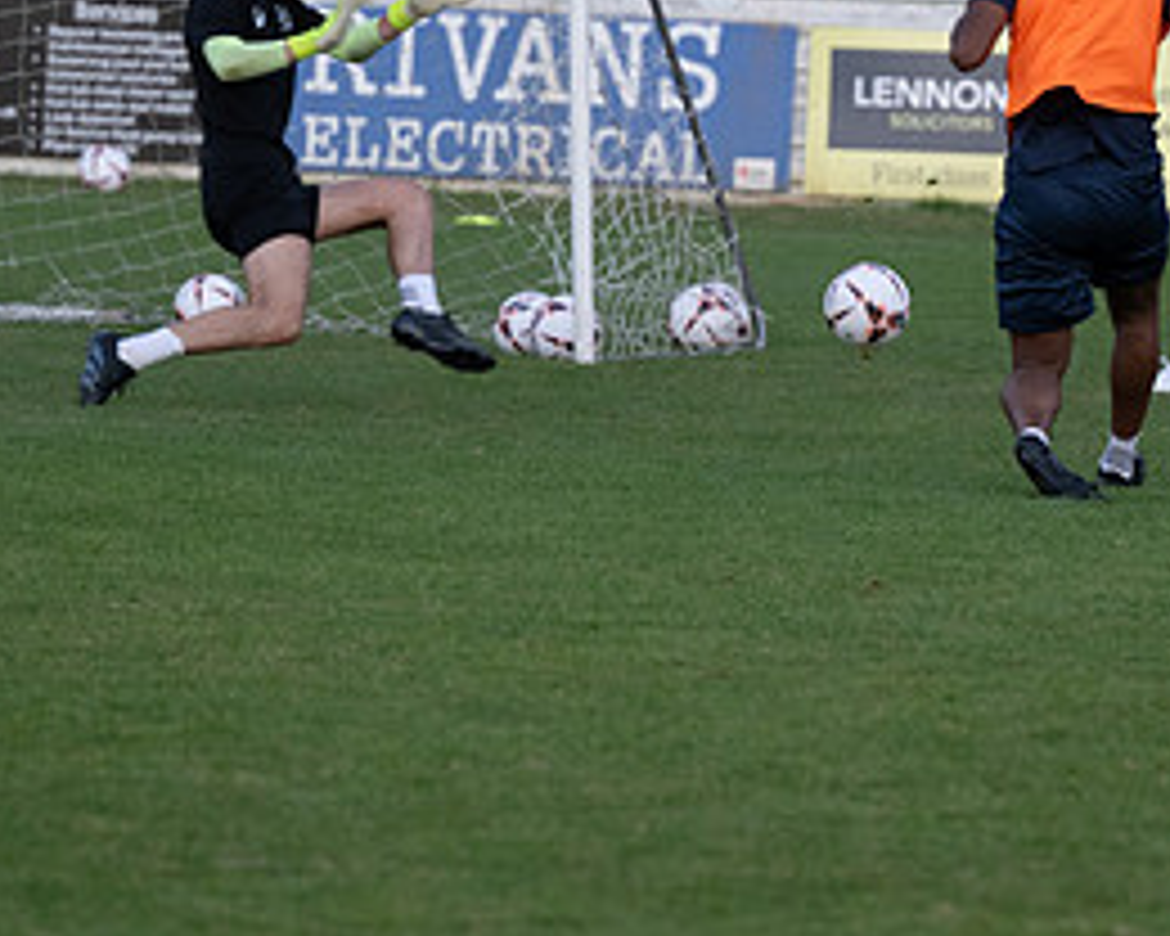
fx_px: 13020
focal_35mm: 376
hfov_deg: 5.1
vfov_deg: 4.1
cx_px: 850
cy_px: 306
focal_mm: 120
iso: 1000
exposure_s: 1/500
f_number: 2.8
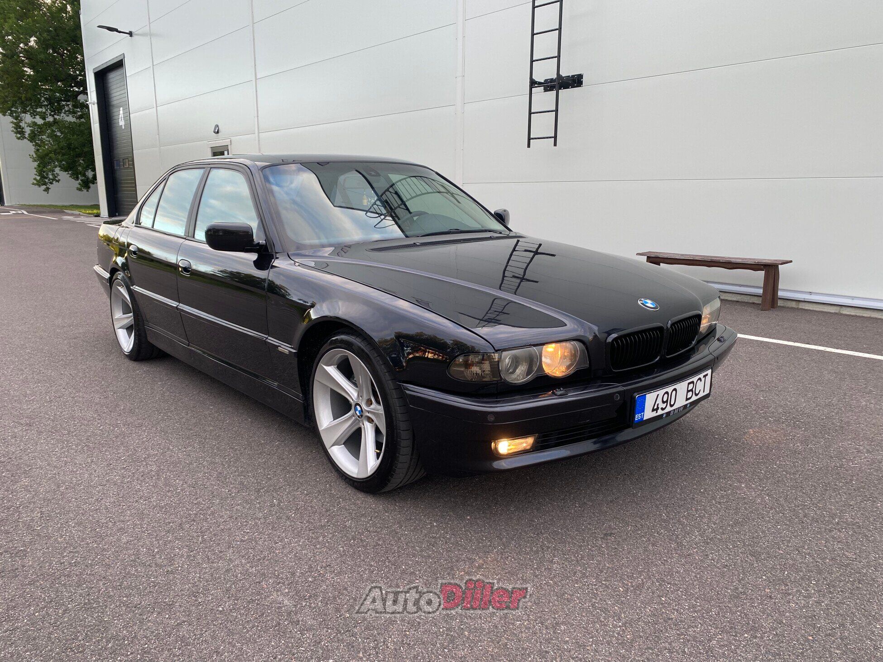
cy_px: 331
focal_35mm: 26
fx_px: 663
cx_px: 442
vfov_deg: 53.1
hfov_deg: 67.3
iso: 50
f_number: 1.8
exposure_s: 1/122
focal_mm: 4.25
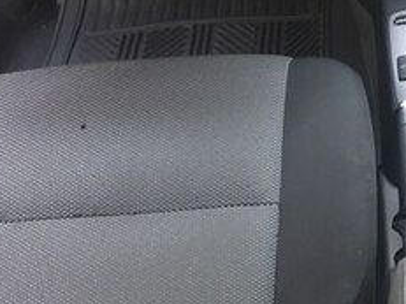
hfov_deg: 23.3
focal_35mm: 80
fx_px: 938
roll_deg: +1.0
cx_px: 415
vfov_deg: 17.4
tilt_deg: -32.1
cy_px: -76
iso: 32
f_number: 1.8
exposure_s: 1/47
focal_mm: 3.99
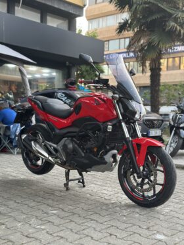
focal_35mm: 48
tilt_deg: -1.4
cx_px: 92
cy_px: 122
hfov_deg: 30.3
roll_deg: -2.0
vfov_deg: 39.6
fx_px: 340
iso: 125
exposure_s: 1/121
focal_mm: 6.86
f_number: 1.78
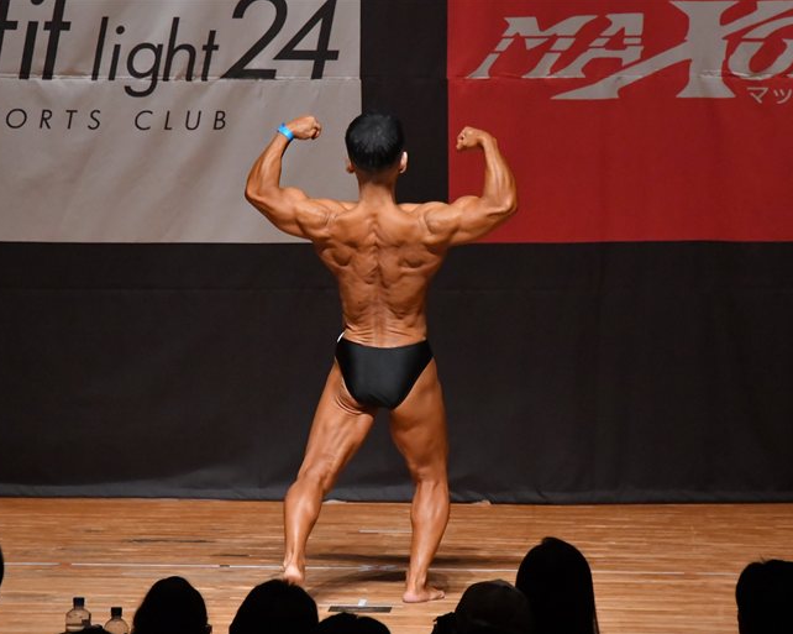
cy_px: 318
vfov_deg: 5.1
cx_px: 343
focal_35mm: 306
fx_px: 7178
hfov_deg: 6.3
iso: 8000
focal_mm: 180
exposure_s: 1/400
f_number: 5.6
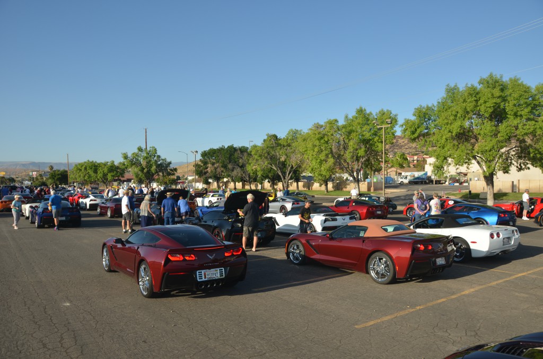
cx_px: 272
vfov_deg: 47.7
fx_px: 406
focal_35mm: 27
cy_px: 180
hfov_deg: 67.5
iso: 100
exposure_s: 1/250
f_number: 8
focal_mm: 18
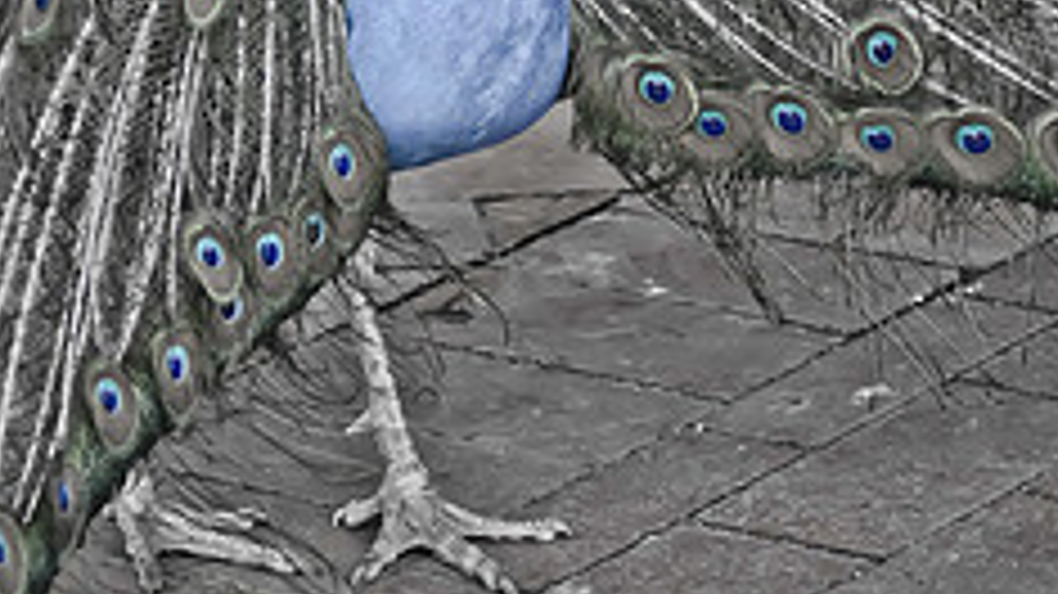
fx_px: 9423
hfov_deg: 6.4
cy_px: -94
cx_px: 401
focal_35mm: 336
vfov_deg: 3.6
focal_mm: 112
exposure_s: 1/1250
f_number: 4.2
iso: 1000
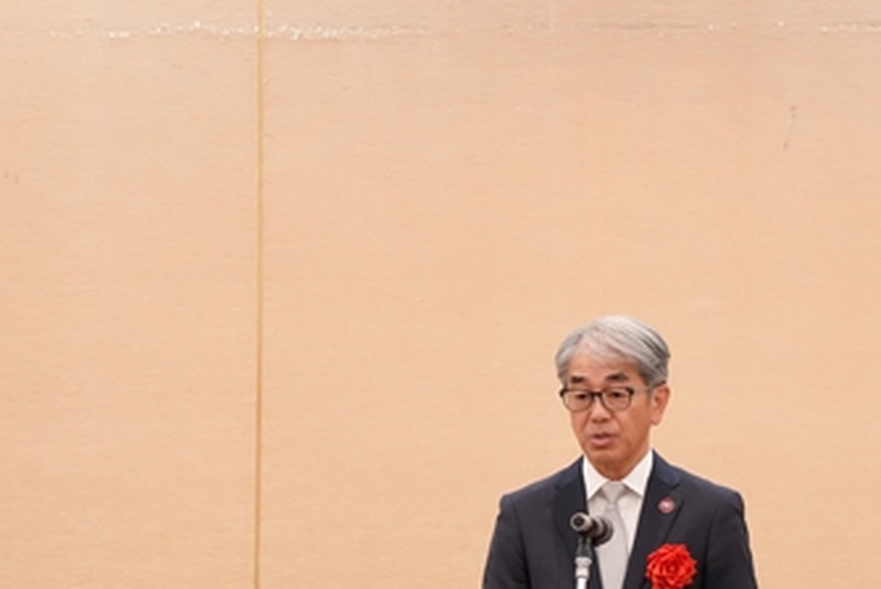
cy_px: 149
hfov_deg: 8.6
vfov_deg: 5.8
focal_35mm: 238
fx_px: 5829
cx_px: 621
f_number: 5.6
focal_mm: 114
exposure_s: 1/125
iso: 5000
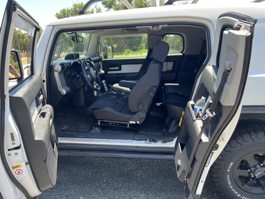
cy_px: 100
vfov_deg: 53.1
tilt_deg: -15.3
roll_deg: +1.8
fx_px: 199
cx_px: 132
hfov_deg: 67.3
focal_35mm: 26
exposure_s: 1/445
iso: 50
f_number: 1.5
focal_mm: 5.7
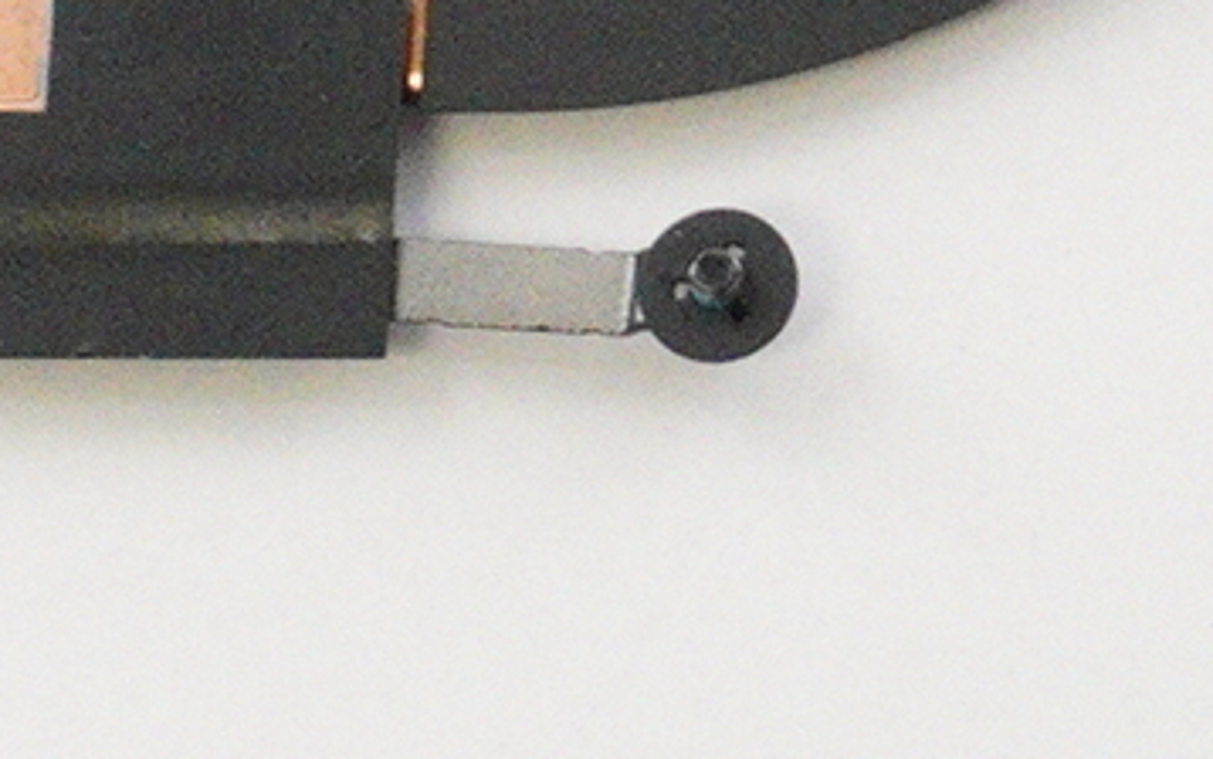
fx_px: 10237
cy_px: -461
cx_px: 1901
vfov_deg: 4.2
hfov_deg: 6.7
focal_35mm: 310
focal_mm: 29
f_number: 5.6
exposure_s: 1/320
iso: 5000
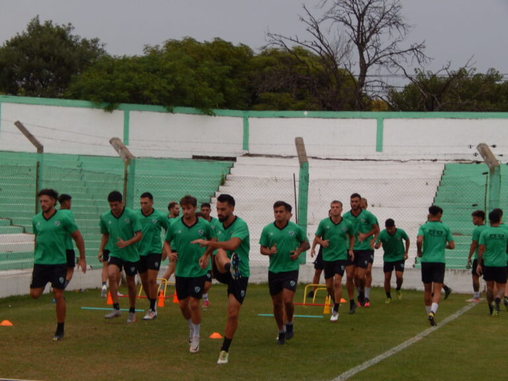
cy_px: 190
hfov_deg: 20.9
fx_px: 1379
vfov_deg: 15.7
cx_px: 254
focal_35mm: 94
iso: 140
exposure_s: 1/250
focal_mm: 16.6
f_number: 4.4
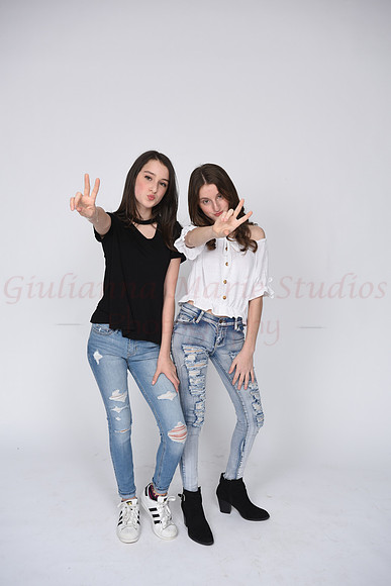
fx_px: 733
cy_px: 293
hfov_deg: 29.9
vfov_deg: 43.6
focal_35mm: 45
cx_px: 196
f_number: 7.1
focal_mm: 45
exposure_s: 1/160
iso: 100
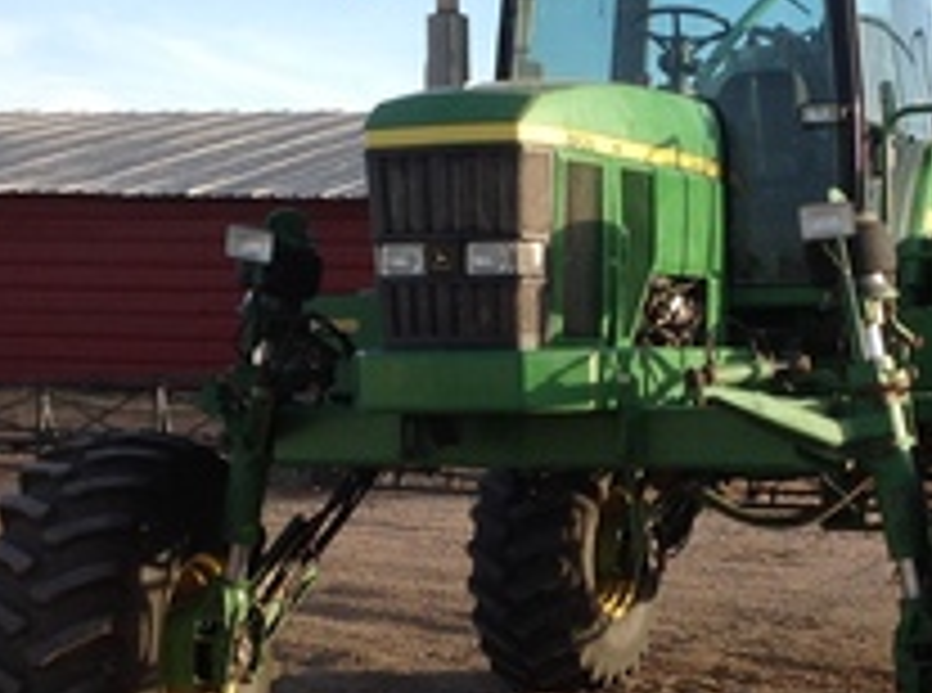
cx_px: 626
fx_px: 2470
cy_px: 423
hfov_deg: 21.3
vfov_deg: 16.0
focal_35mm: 92
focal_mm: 4.28
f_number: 2.4
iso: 50
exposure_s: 1/630
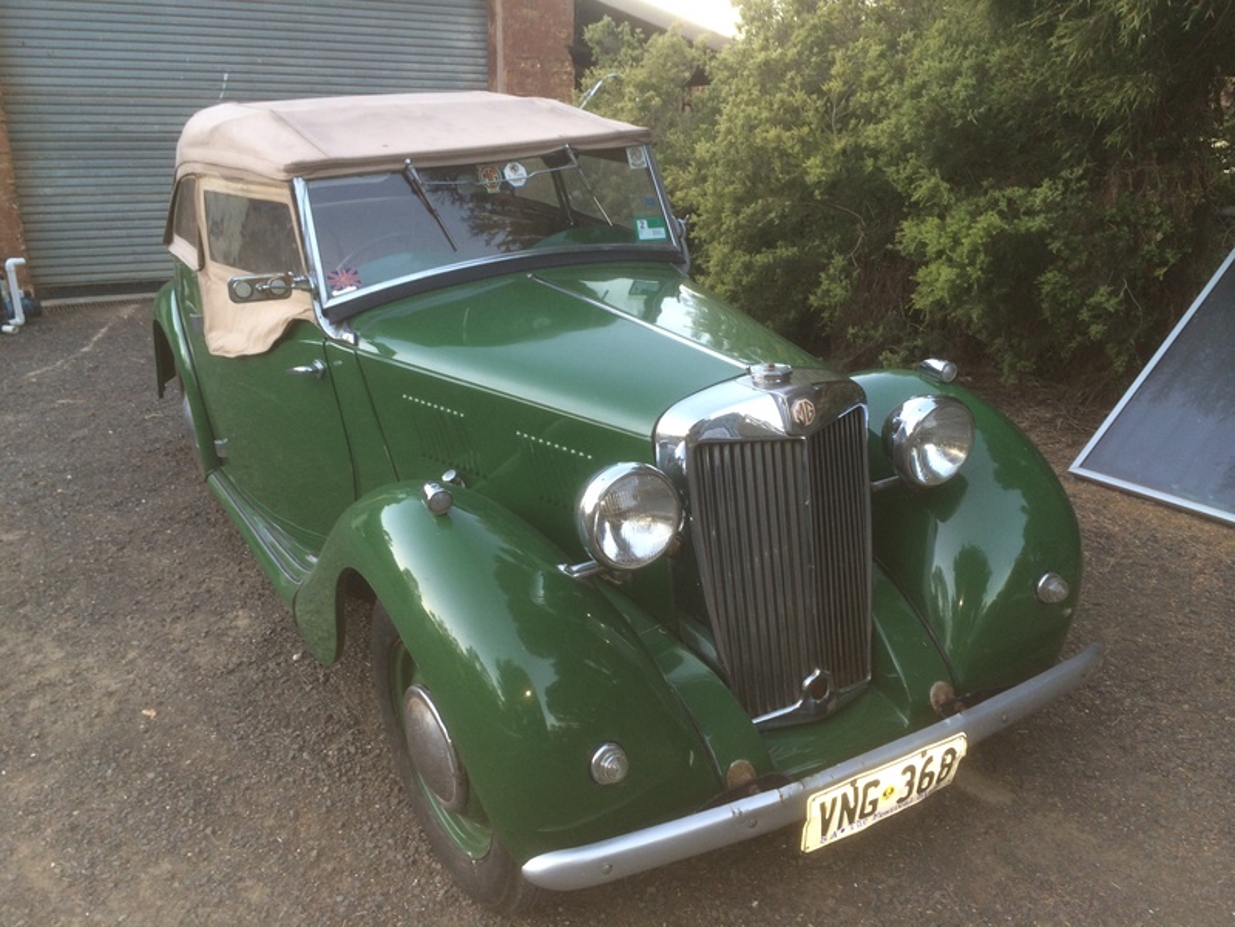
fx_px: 1070
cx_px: 618
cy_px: 464
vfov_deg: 46.8
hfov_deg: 60.0
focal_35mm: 30
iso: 50
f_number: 2.2
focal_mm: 4.12
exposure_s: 1/30
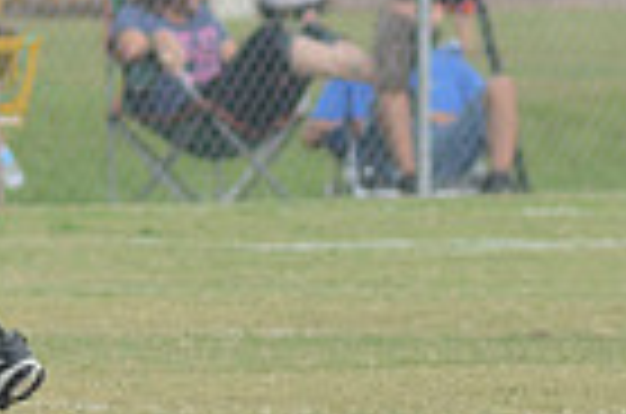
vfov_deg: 1.1
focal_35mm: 1252
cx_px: 99
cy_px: 86
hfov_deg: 1.7
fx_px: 21721
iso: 400
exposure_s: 1/1000
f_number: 5.6
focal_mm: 200
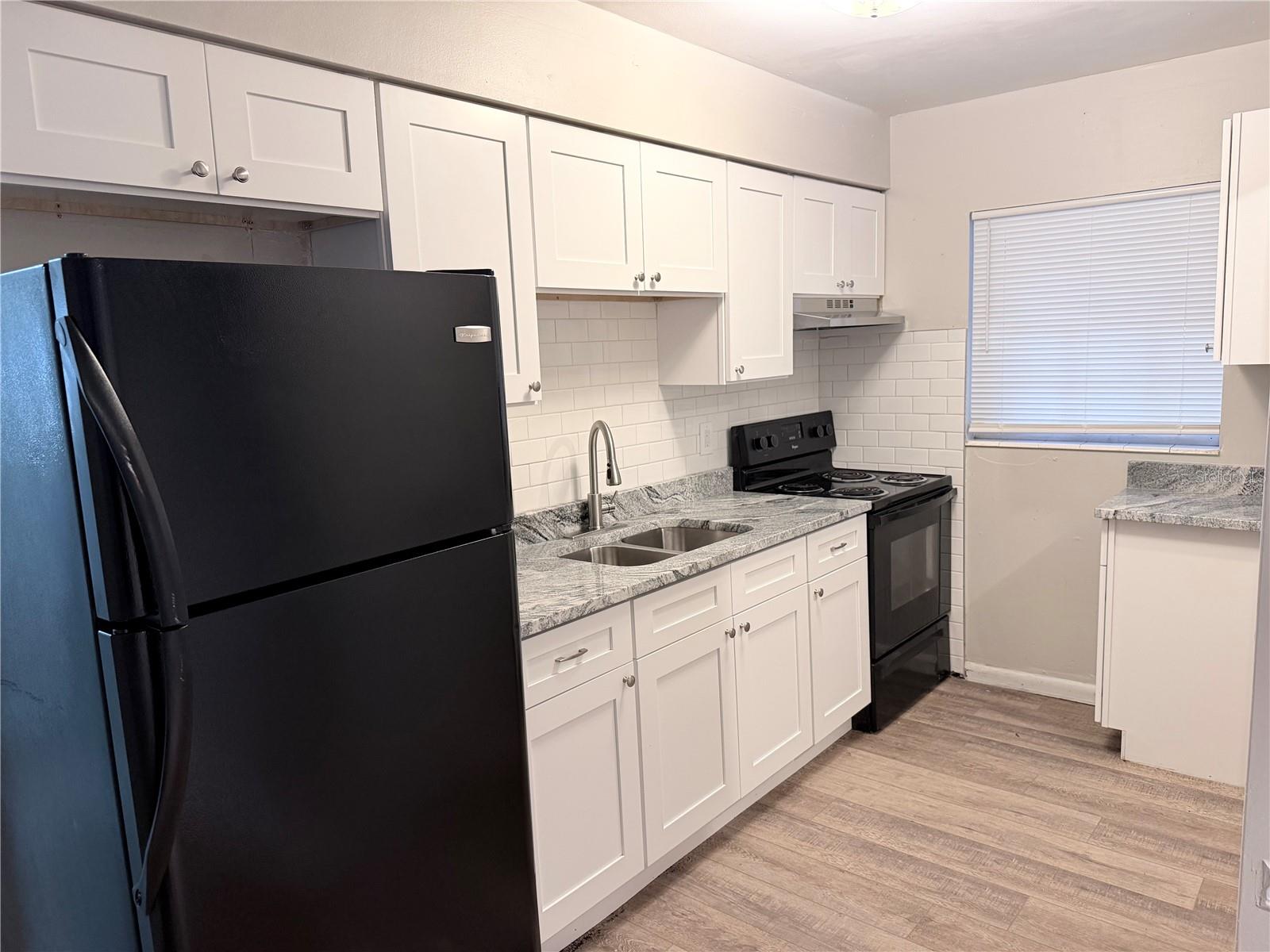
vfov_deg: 56.8
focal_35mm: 24
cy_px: 476
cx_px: 635
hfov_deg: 71.6
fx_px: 881
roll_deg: +3.3
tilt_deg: -9.1
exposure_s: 1/60
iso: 250
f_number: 1.78
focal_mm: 6.76
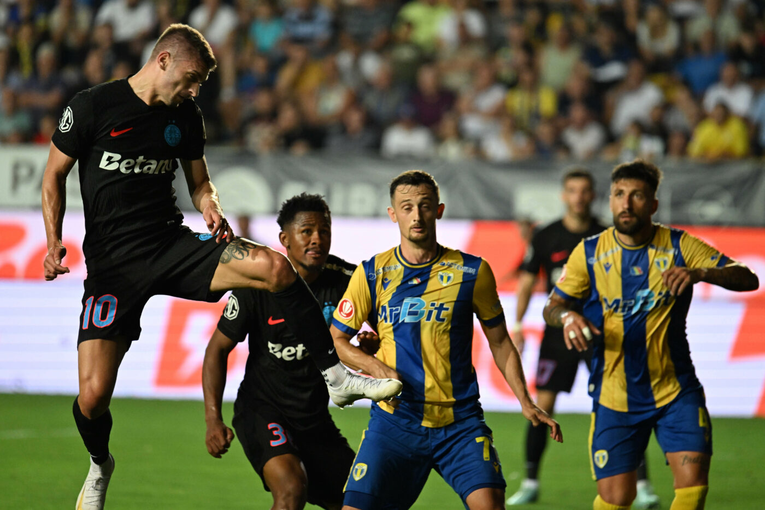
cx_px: 382
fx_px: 8498
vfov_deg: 3.4
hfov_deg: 5.2
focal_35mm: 400
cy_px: 255
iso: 5000
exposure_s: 1/1000
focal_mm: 400
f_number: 4.5
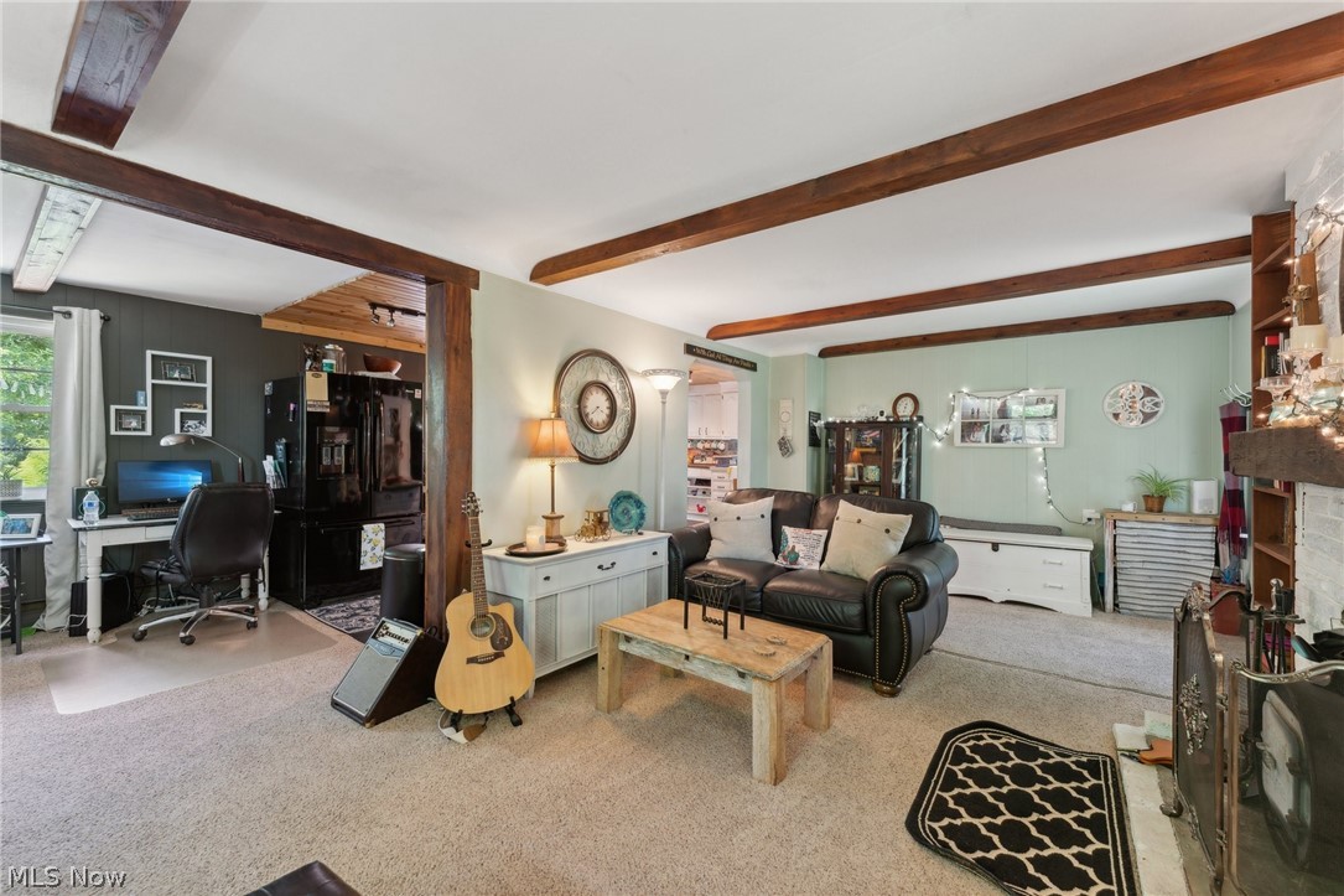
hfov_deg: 104.3
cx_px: 672
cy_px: 448
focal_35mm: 14
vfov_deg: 81.2
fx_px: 523
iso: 640
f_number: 6.3
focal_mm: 14
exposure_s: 1/8
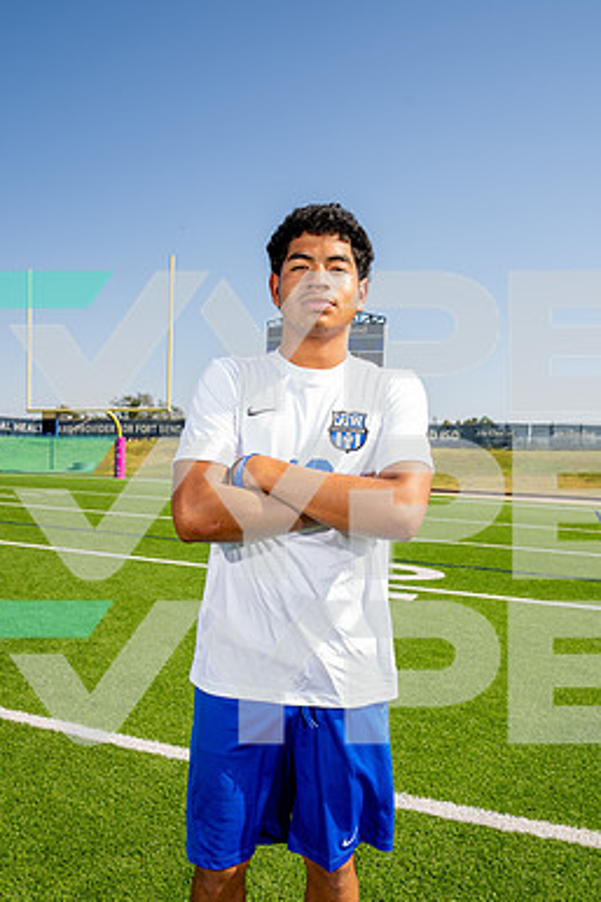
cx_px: 323
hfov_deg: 46.3
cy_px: 509
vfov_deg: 65.2
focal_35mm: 28
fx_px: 702
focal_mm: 24
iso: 50
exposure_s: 1/125
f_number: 7.1
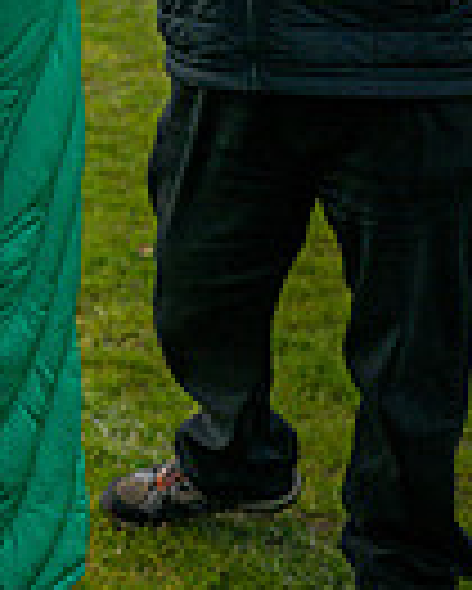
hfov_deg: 13.1
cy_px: -79
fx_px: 1814
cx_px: -441
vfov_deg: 17.7
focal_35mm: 104
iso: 72
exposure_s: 1/6400
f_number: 2.8
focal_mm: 25
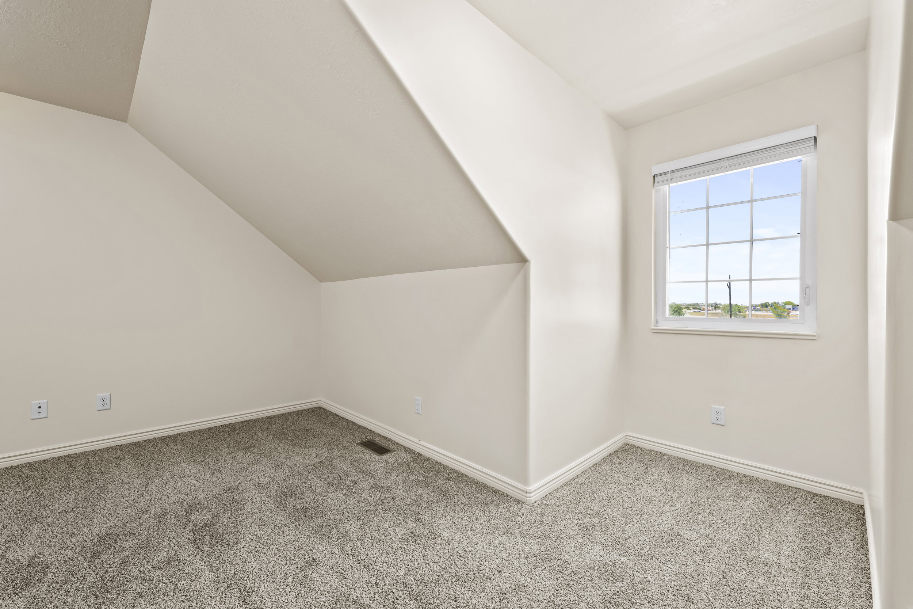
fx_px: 355
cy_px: 304
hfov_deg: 104.3
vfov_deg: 81.2
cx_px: 456
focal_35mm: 14
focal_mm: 14
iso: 400
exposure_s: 1/2.5
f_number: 9
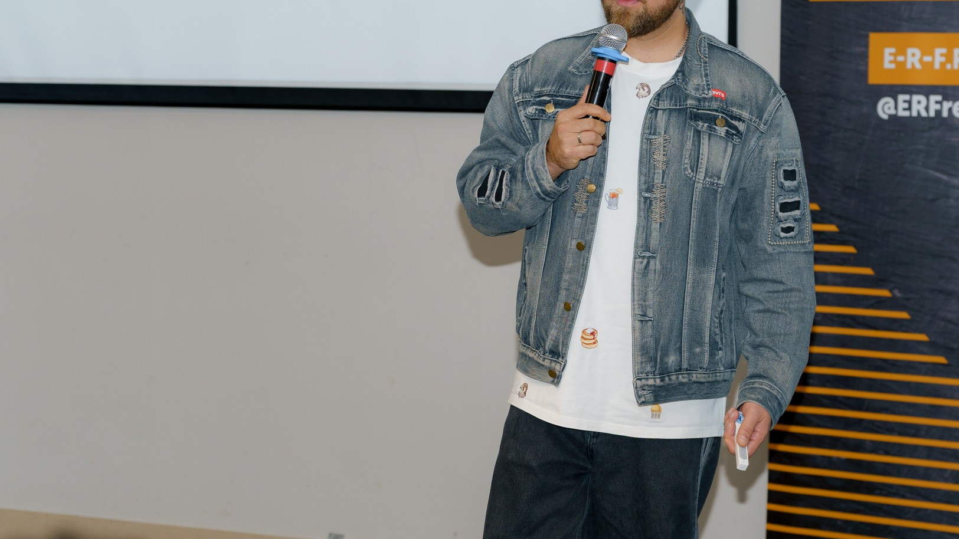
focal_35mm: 98
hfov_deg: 21.8
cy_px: 207
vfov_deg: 12.3
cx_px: 571
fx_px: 2492
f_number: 4
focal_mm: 76
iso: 400
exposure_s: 1/125
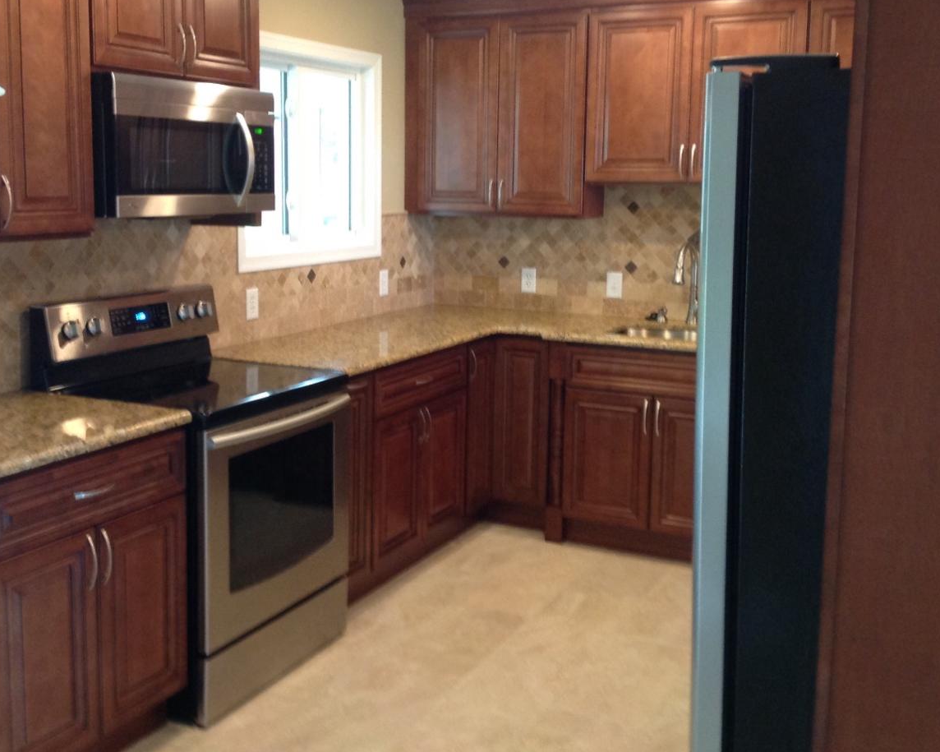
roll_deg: -1.3
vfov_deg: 34.8
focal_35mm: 43
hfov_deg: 42.9
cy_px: 316
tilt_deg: -4.9
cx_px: 443
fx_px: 1196
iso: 160
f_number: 2.4
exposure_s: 1/15
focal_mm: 4.28
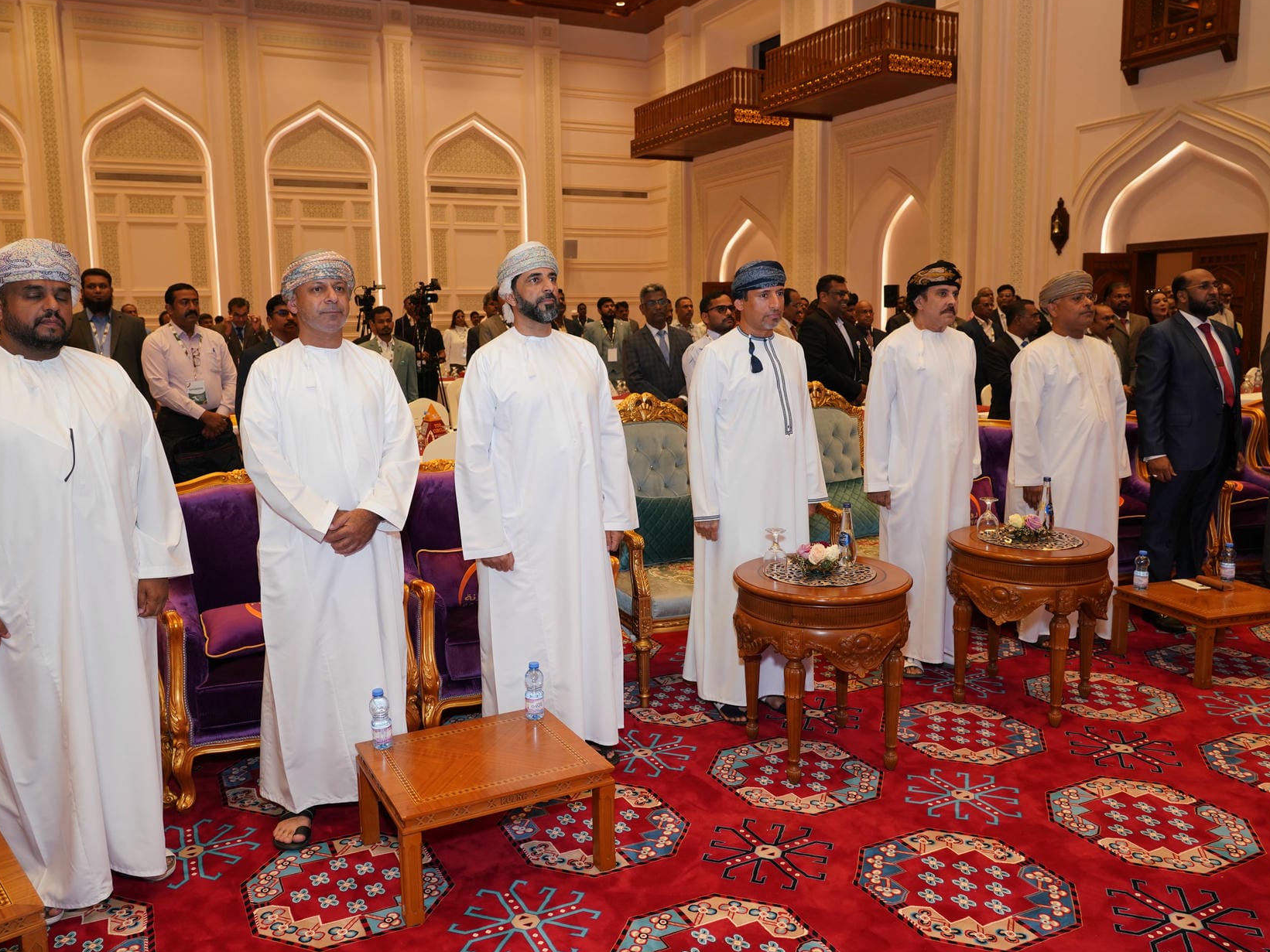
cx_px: 599
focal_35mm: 27
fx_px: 991
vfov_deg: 51.3
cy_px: 459
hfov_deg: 65.3
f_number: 5
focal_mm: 24
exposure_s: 1/100
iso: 1000
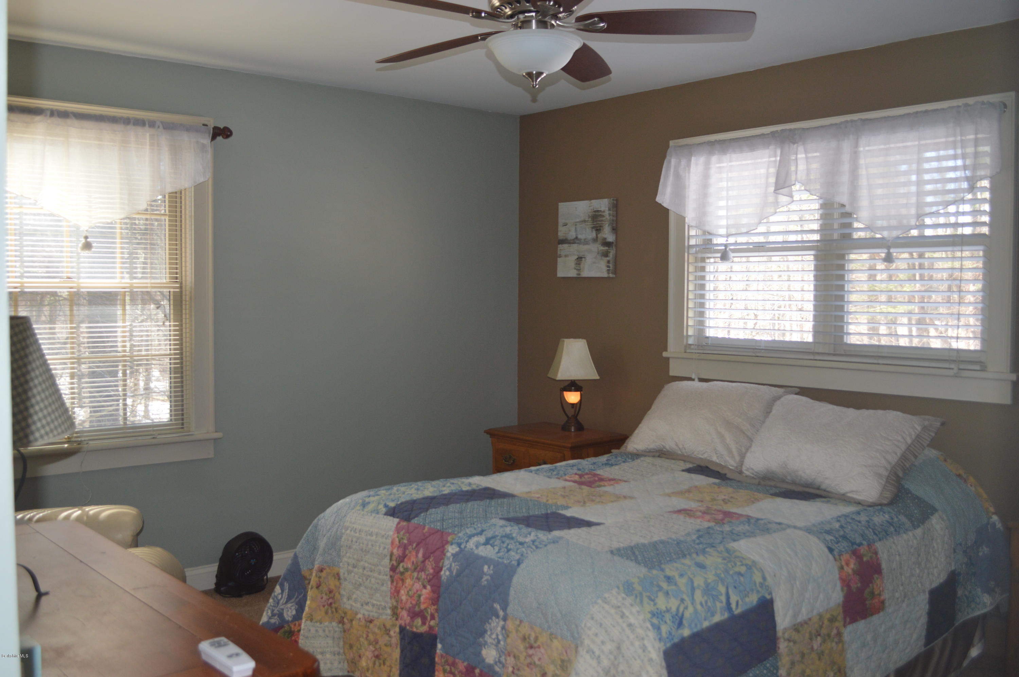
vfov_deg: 39.9
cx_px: 510
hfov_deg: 57.3
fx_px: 933
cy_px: 338
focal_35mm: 33
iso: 400
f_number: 4
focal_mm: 22
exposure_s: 1/80
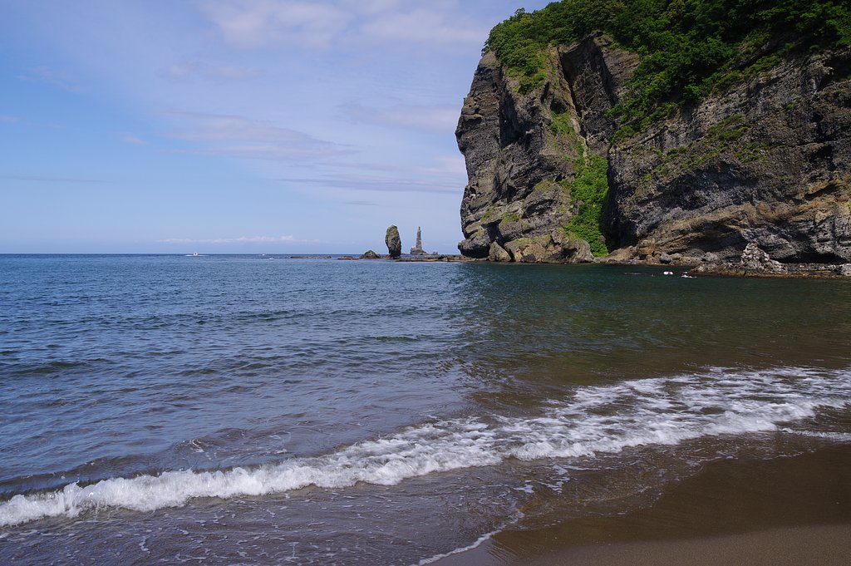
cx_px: 426
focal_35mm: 32
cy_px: 283
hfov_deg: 59.5
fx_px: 744
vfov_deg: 41.6
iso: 100
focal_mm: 21
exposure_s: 1/40
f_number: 11
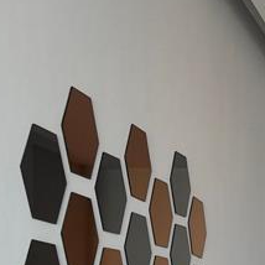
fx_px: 953
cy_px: 301
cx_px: 464
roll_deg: +0.7
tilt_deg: +1.8
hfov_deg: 14.2
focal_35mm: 110
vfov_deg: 15.4
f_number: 1.6
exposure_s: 1/75
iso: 125
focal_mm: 5.96
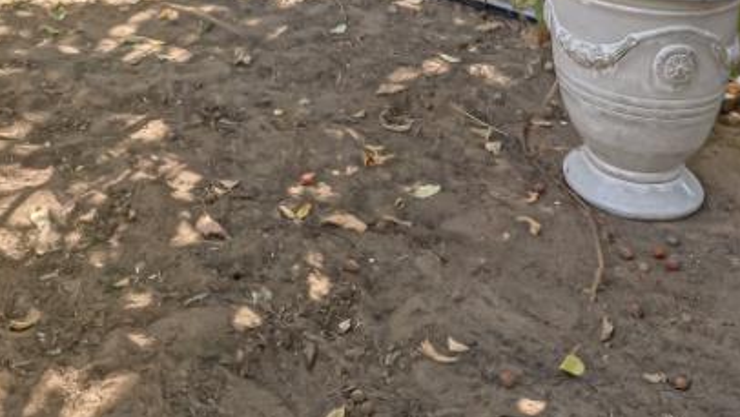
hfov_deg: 35.4
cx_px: 215
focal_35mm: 58
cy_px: -381
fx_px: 1139
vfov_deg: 16.5
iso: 400
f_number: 9
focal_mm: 10
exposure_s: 1/160
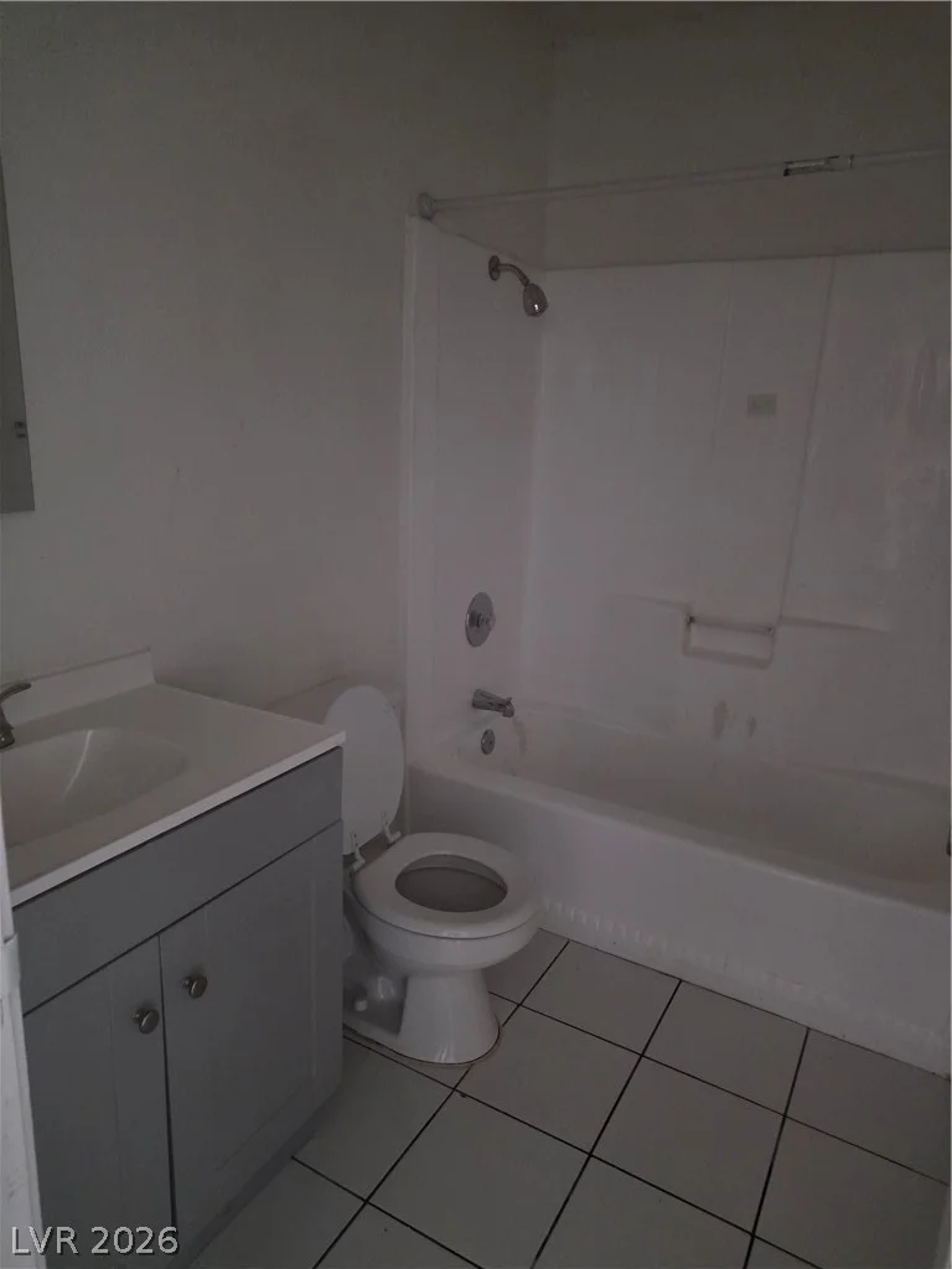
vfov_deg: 73.9
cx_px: 476
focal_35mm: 23
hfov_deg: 58.9
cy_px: 634
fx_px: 843
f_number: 1.7
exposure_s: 1/24
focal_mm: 6.3
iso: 1600
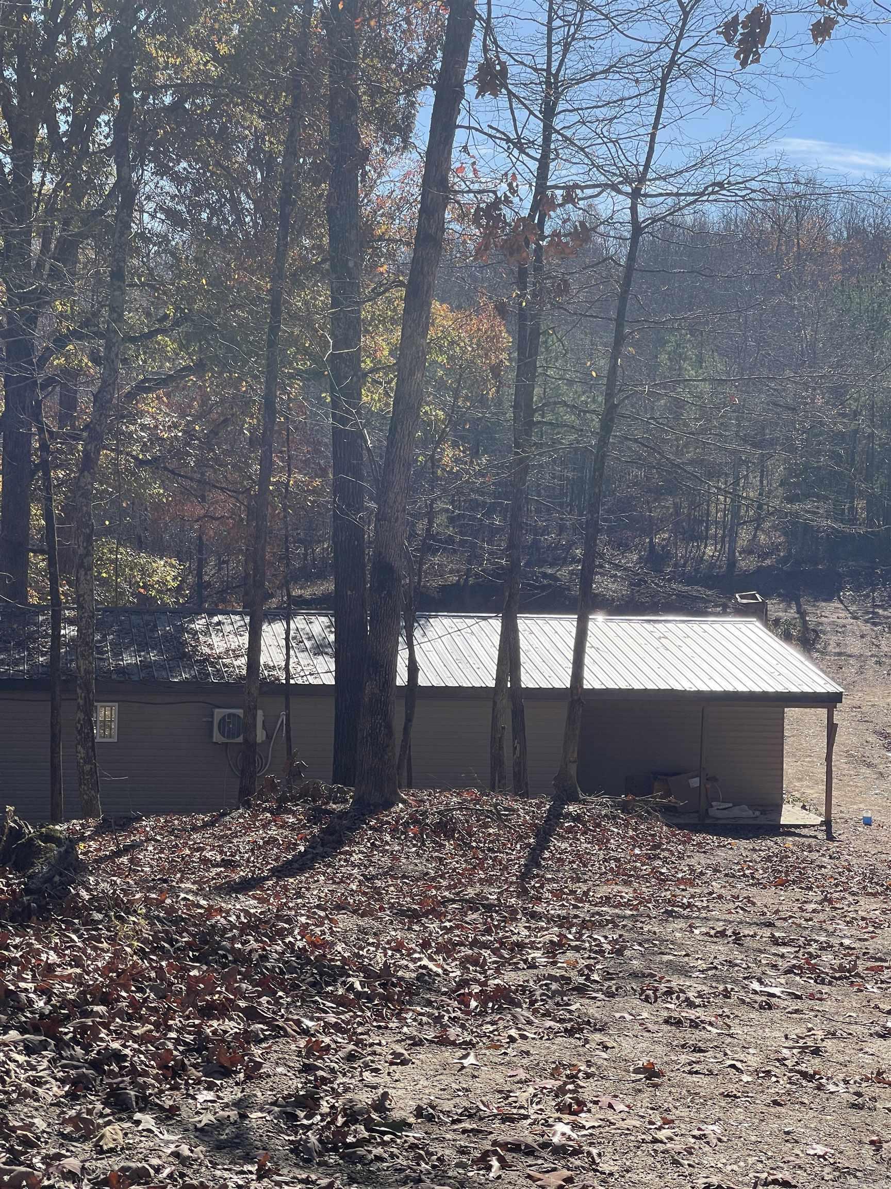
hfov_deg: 22.9
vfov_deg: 30.3
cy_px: 594
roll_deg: -1.8
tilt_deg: -2.1
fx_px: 2196
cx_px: 446
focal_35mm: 64
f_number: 2.2
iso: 20
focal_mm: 7.5
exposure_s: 1/1155
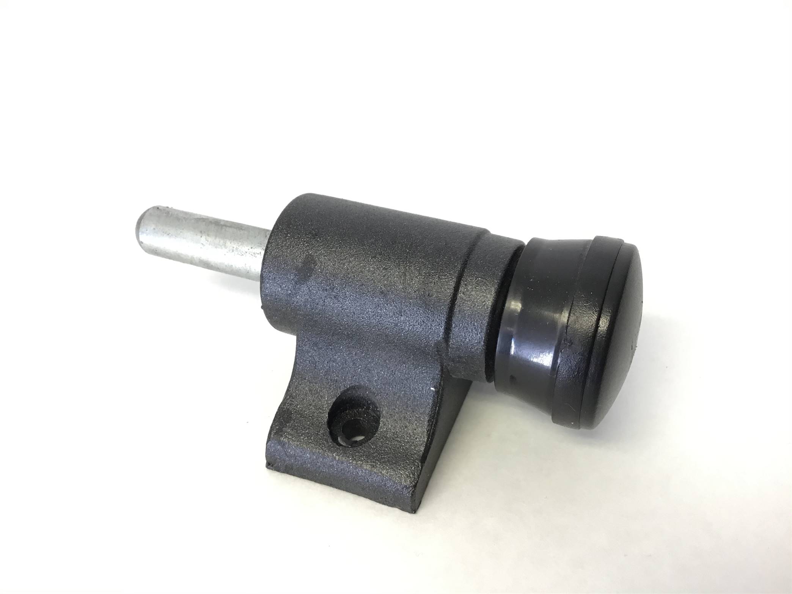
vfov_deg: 45.4
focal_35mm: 31
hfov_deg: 58.4
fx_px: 709
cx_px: 396
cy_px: 297
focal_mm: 3.3
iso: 32
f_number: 2.4
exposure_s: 1/30
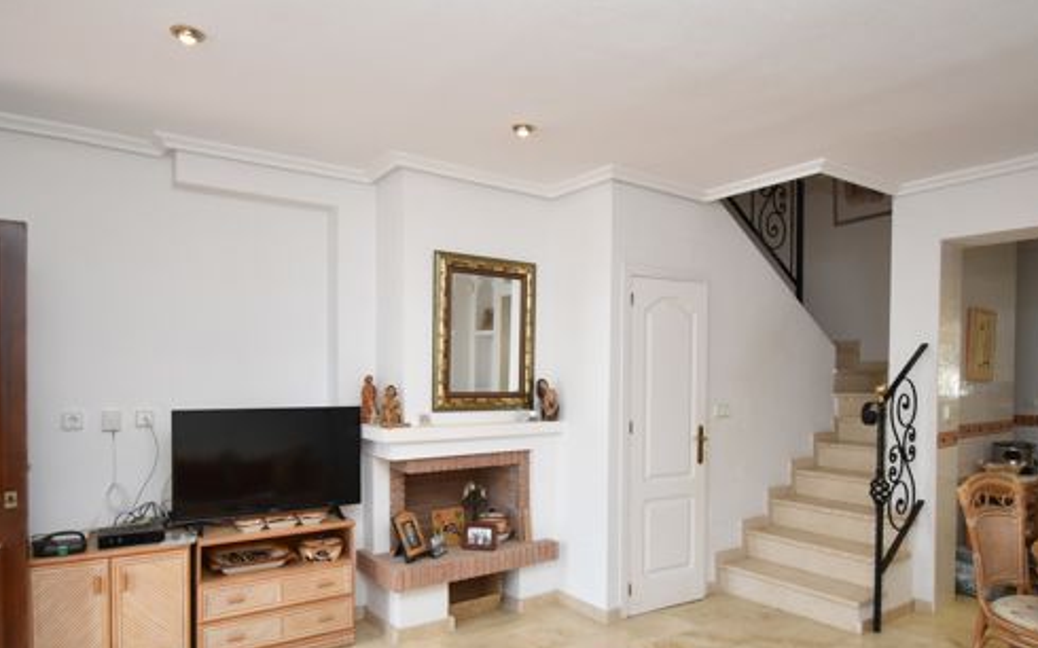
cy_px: 388
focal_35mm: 22
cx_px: 526
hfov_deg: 79.7
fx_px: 622
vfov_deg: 54.6
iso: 800
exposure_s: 1/160
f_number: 4.5
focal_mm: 10
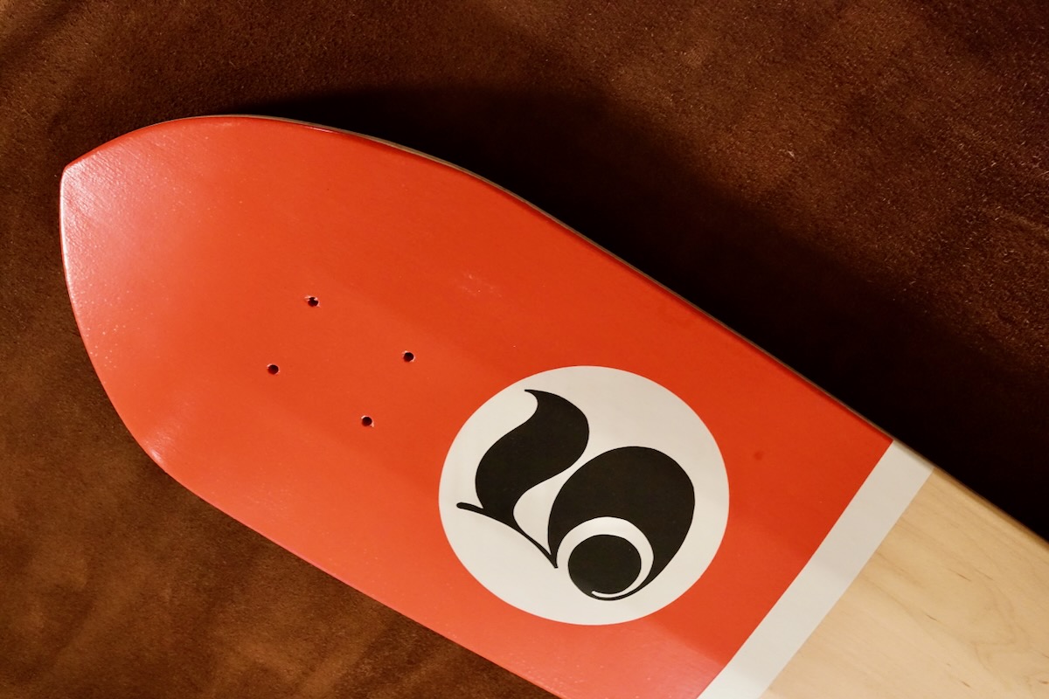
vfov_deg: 27.0
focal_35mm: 50
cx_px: 524
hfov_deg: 39.6
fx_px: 1457
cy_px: 350
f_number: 9
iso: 6400
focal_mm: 50
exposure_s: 1/13
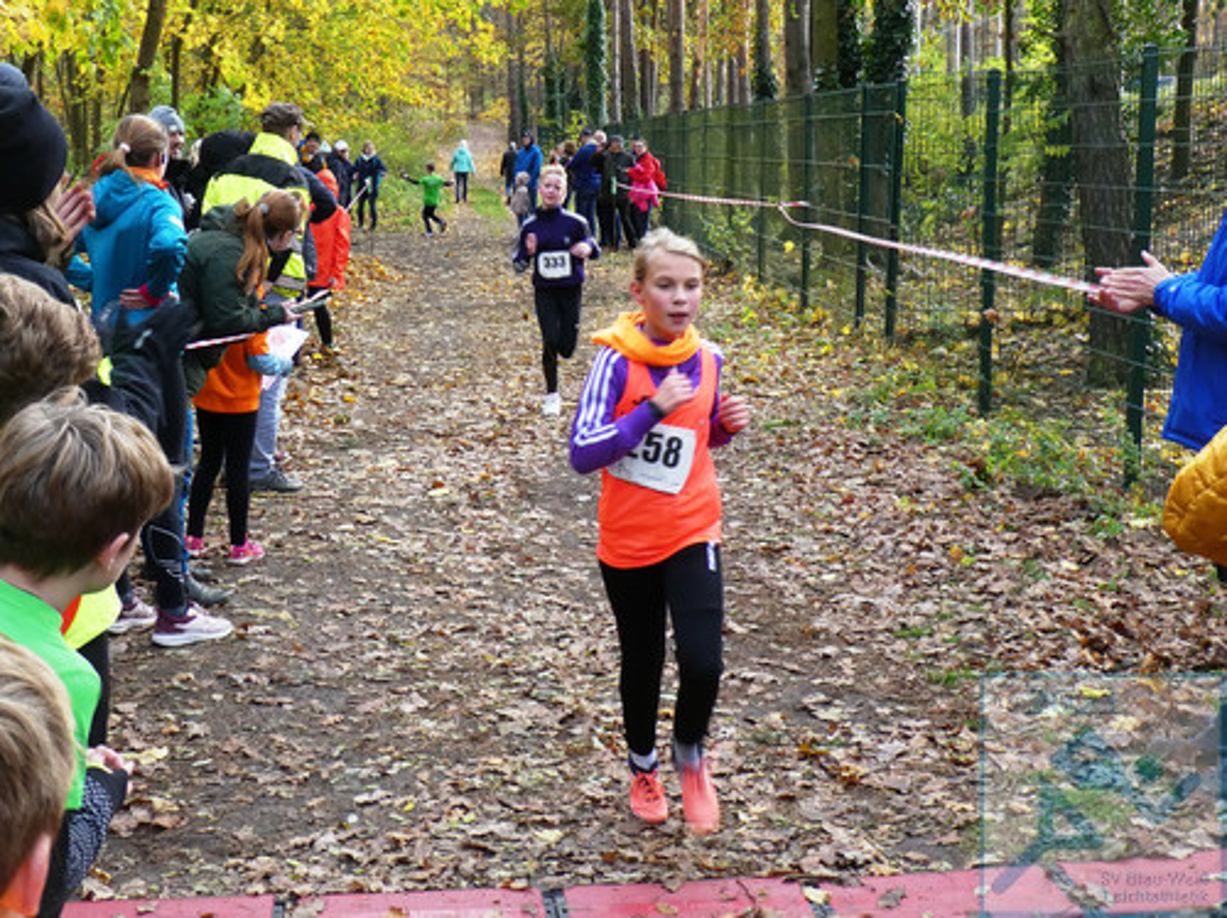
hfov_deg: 50.2
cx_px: 614
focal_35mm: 37
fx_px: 1310
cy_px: 459
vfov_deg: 38.6
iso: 160
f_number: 3.7
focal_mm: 6.7
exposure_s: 1/80
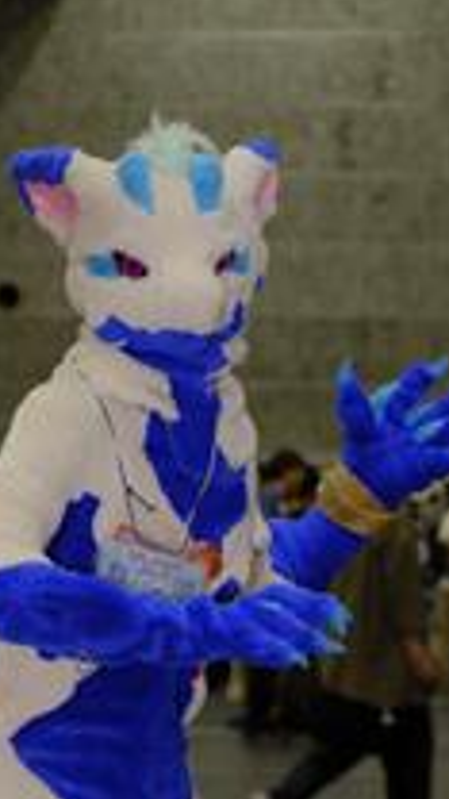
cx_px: 157
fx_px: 2709
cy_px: 707
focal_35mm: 128
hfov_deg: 9.5
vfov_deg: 16.6
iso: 1000
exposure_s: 1/60
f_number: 4
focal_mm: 64
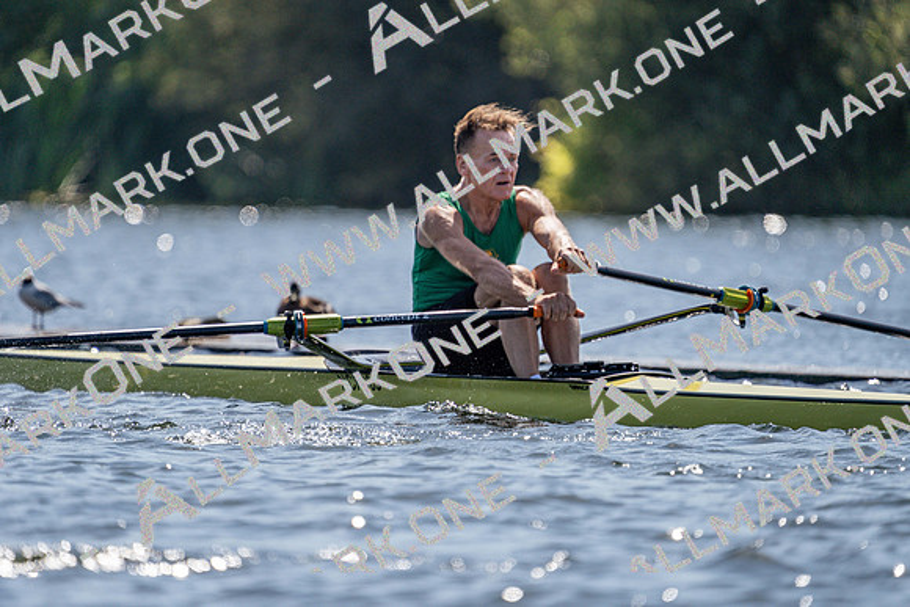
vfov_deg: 2.3
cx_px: 455
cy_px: 304
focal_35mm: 600
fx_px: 15170
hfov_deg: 3.4
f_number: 6.3
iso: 250
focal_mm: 600
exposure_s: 1/2000
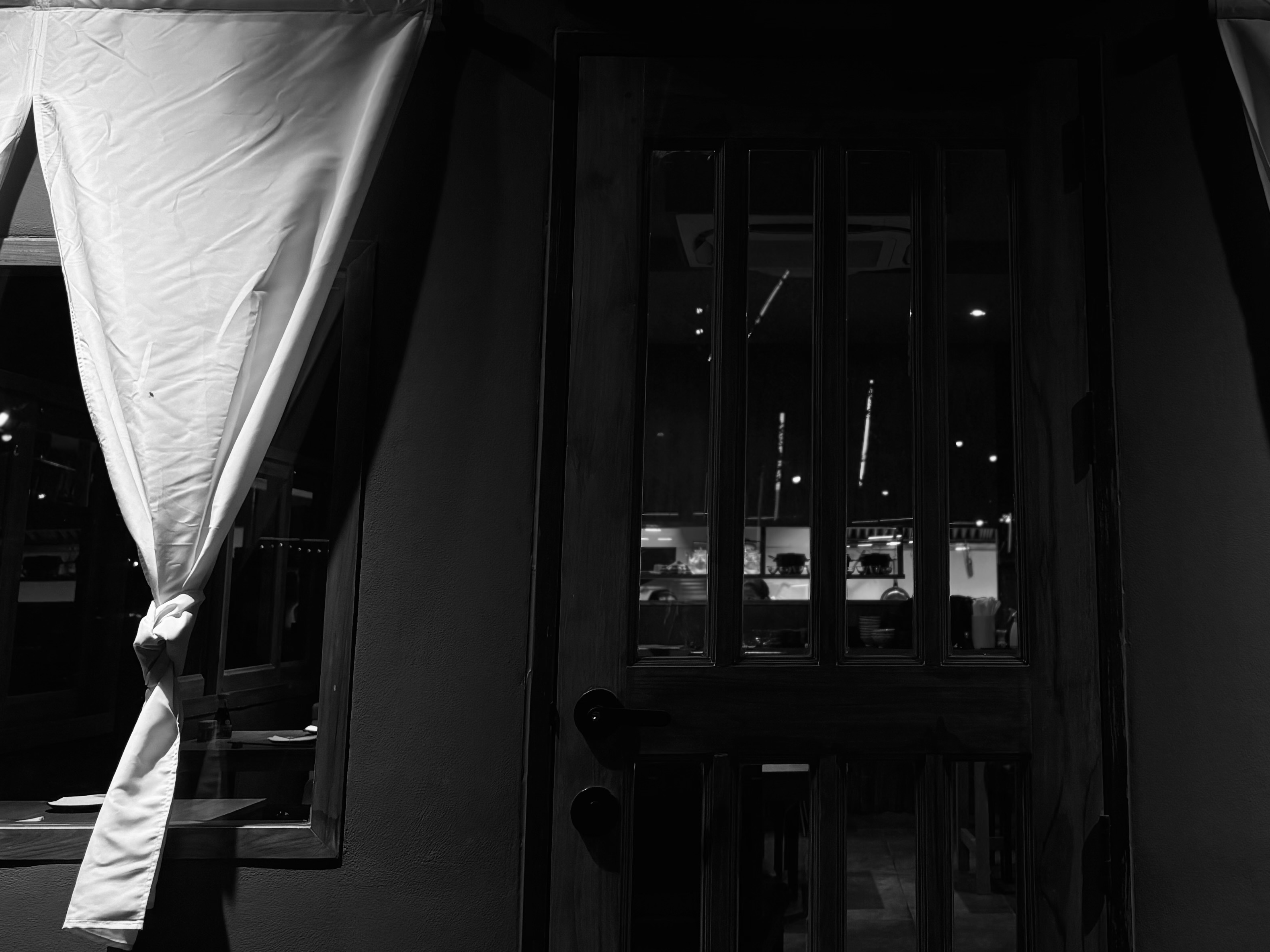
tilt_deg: +11.3
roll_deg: -0.6
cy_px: 208
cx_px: 831
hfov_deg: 40.0
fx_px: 1724
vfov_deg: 30.2
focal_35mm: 47
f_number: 1.6
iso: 50
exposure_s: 1/100
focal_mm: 5.96
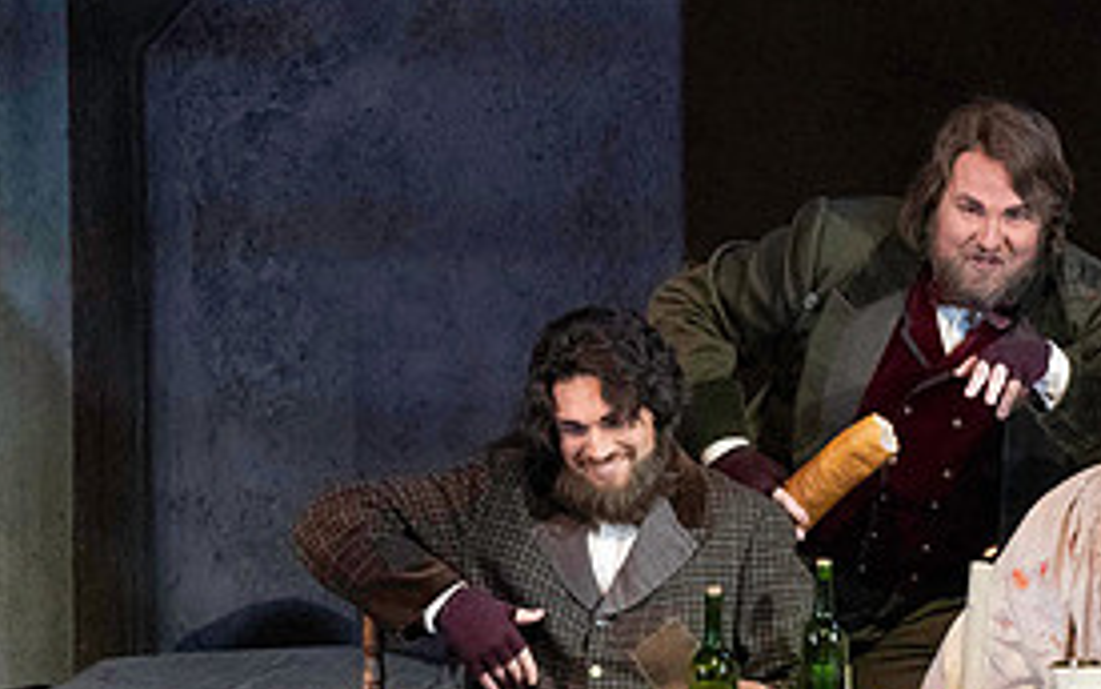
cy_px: 659
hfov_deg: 2.7
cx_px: 989
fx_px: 23079
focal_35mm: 769
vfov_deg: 1.7
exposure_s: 1/320
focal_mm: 358
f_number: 13
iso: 16000
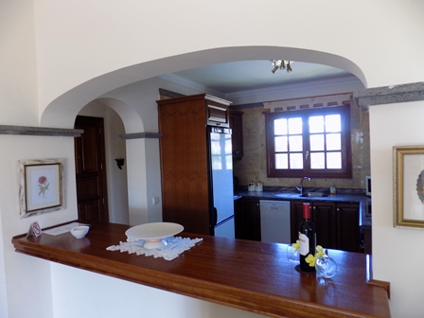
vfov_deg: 58.9
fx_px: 282
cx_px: 212
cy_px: 159
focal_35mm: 23
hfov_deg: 73.9
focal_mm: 4
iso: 140
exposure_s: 1/30
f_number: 3.1
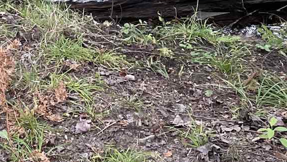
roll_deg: +1.3
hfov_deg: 18.3
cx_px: -1
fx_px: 868
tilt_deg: -14.3
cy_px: -137
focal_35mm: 114
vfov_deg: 10.0
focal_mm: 4.2
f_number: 1.6
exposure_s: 1/104
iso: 125
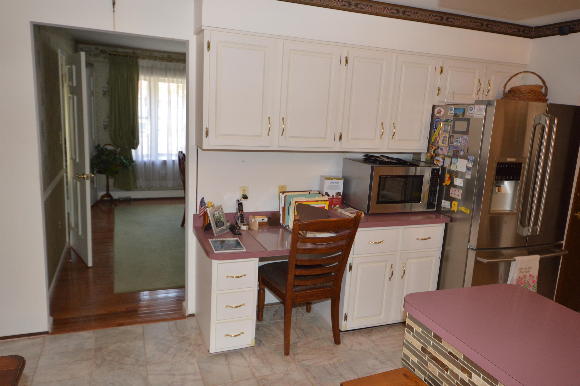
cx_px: 290
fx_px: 410
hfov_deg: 70.5
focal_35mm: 26
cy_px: 193
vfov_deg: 50.3
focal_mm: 17
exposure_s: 1/60
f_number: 4.2
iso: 640
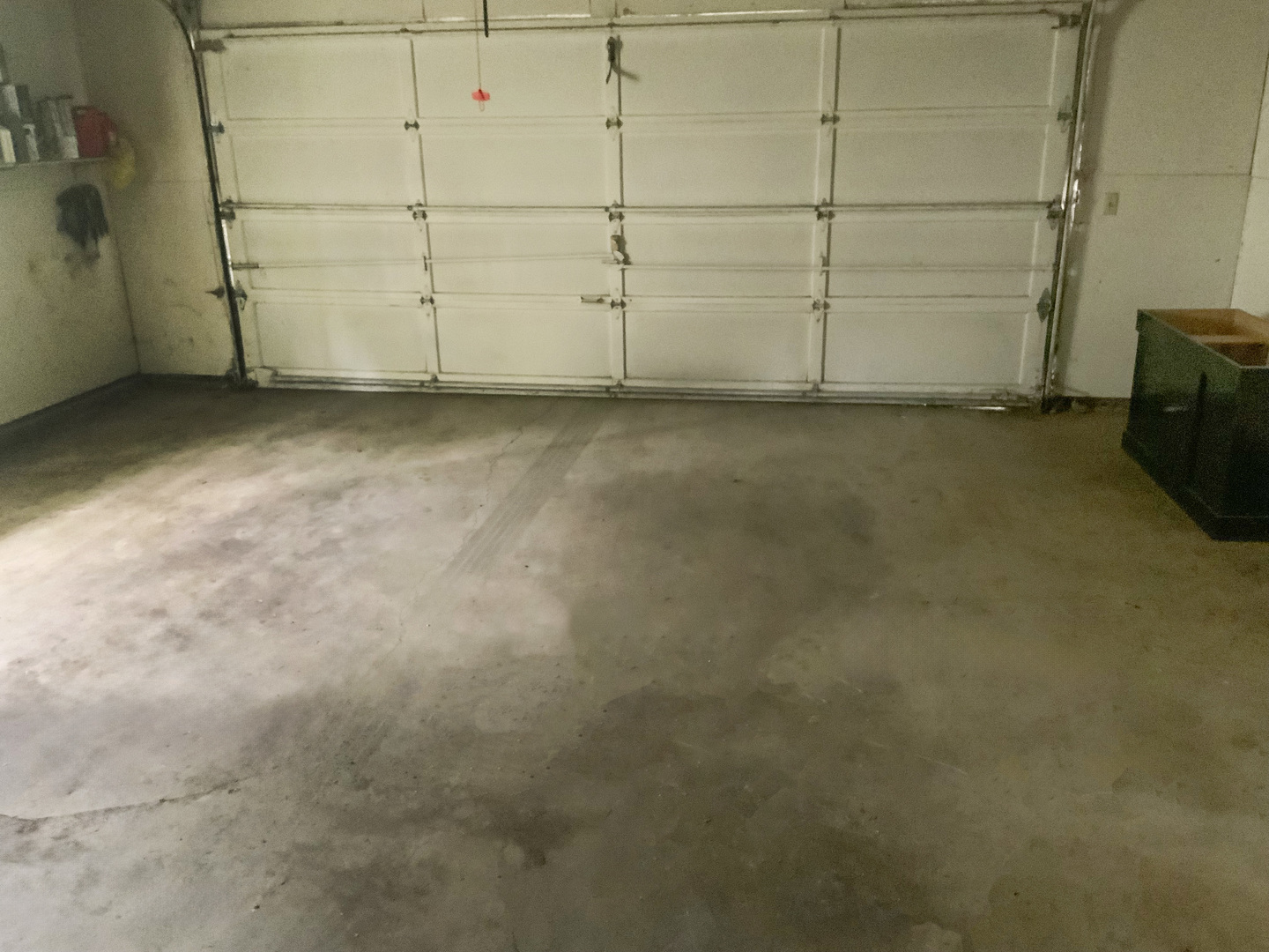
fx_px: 1063
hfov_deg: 61.7
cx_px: 634
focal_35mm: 29
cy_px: 476
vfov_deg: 48.2
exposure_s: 1/24
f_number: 1.8
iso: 640
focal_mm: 3
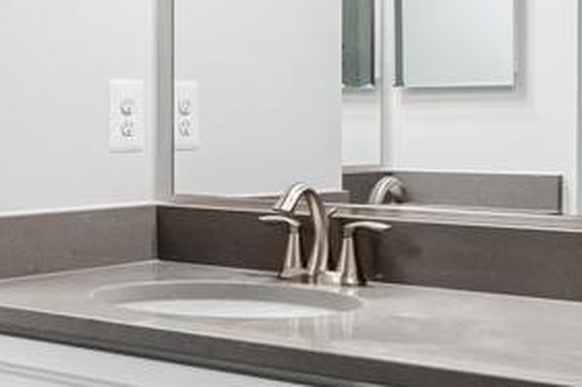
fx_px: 1333
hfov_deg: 24.5
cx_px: 193
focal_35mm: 83
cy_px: 141
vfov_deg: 16.5
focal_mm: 16.1
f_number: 11
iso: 640
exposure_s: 1/25
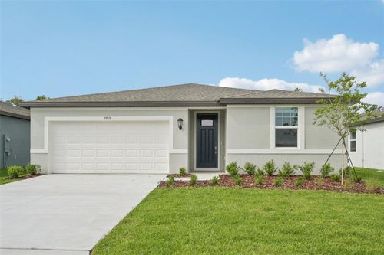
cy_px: 128
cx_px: 192
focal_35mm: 26
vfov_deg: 48.7
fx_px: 283
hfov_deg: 68.4
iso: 400
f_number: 8
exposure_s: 1/1600
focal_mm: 26.5
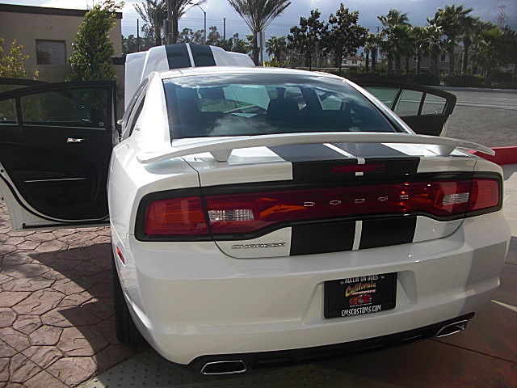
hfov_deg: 51.4
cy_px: 194
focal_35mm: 36
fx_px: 538
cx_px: 258
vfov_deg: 39.7
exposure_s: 1/1000
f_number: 2.8
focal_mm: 6.3
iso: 50
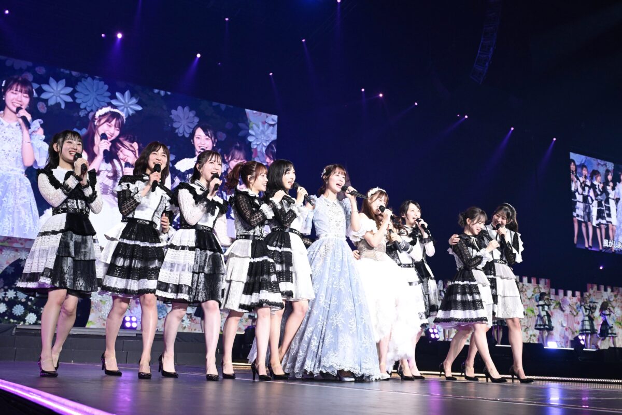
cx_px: 311
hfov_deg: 48.5
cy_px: 208
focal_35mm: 40
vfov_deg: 33.4
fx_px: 691
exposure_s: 1/800
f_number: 5.6
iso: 2500
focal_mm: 40
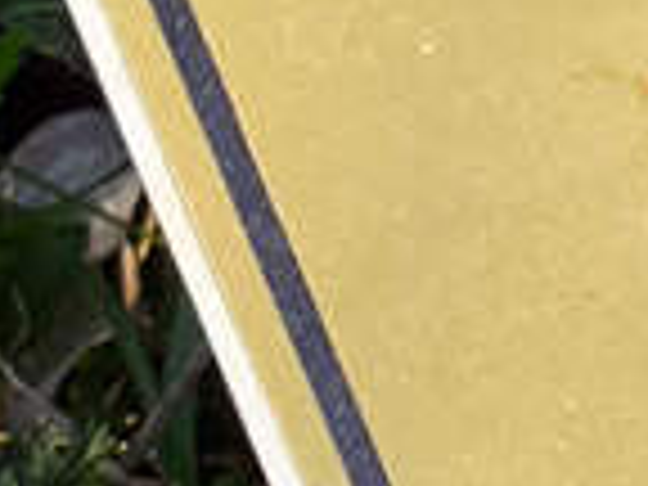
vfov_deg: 5.4
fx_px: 5185
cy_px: -32
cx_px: 1492
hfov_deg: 6.8
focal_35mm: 277
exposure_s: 1/100
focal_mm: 4.71
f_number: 1.7
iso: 64
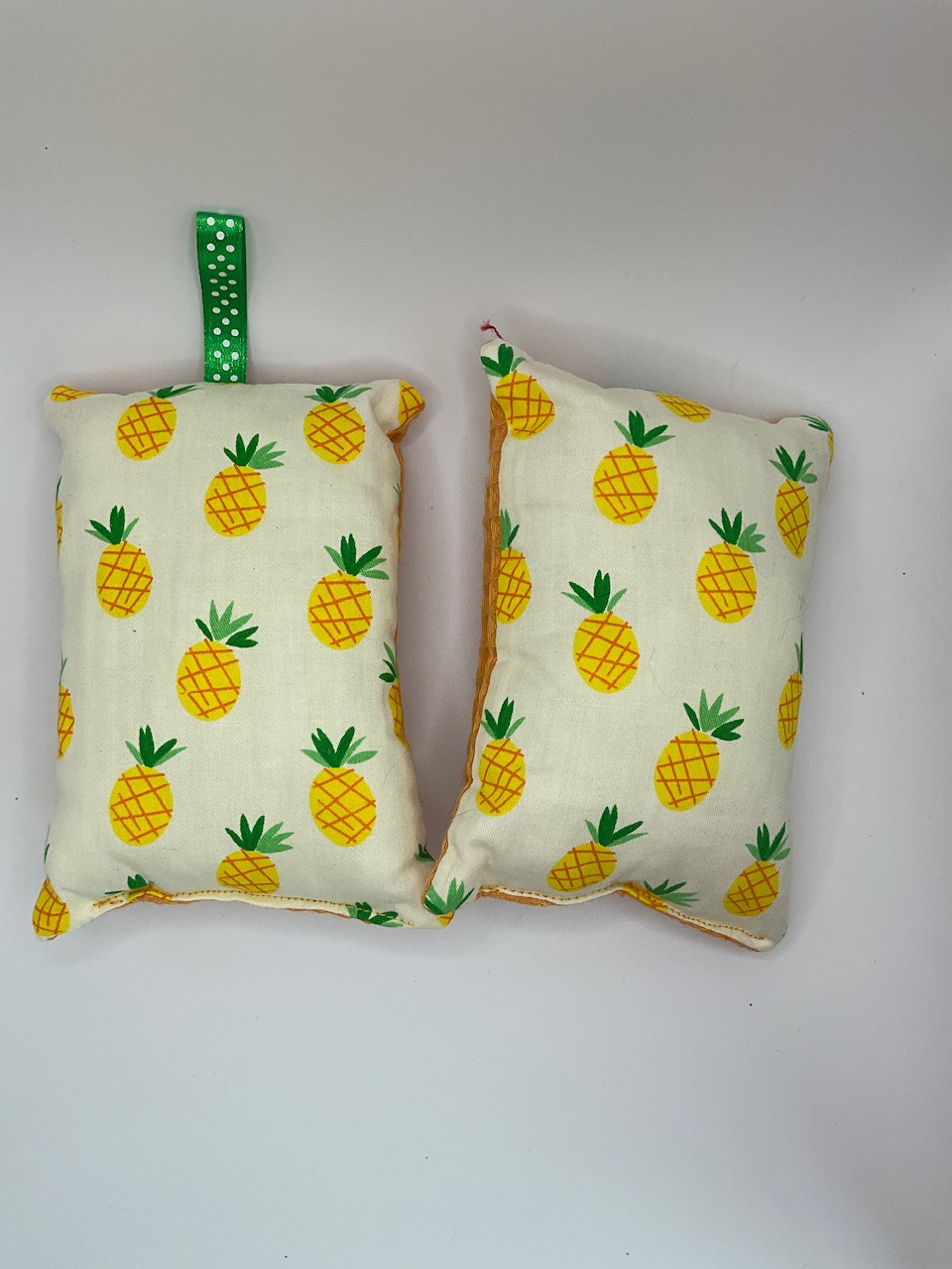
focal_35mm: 29
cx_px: 476
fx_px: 1063
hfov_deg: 48.2
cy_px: 634
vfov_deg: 61.7
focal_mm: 3
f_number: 1.8
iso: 25
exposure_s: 1/461
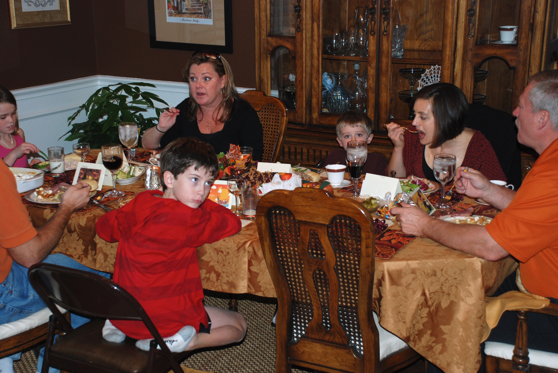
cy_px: 186
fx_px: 931
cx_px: 279
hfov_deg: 33.4
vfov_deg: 22.7
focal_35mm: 60
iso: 200
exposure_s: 1/60
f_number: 4.5
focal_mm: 40
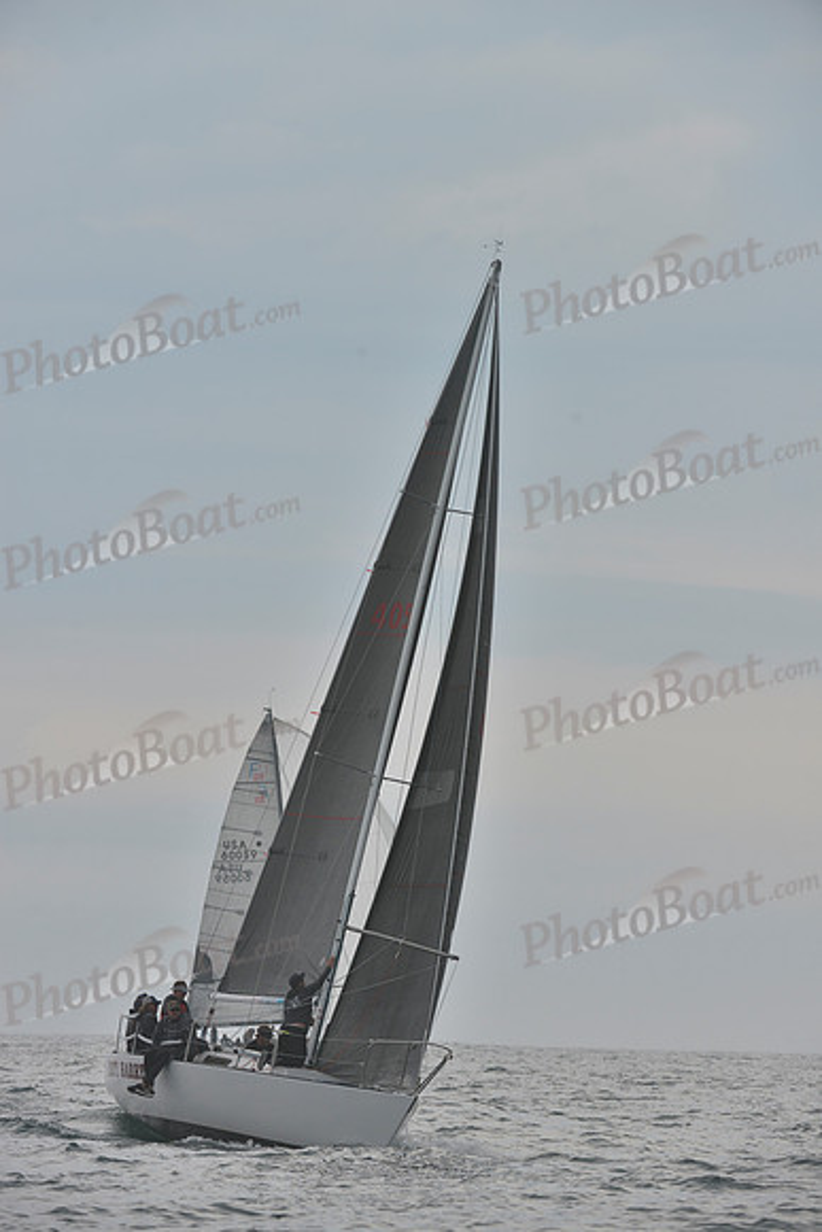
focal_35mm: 200
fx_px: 6845
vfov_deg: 10.3
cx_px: 411
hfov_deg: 6.9
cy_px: 616
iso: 280
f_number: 8
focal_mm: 200
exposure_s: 1/800
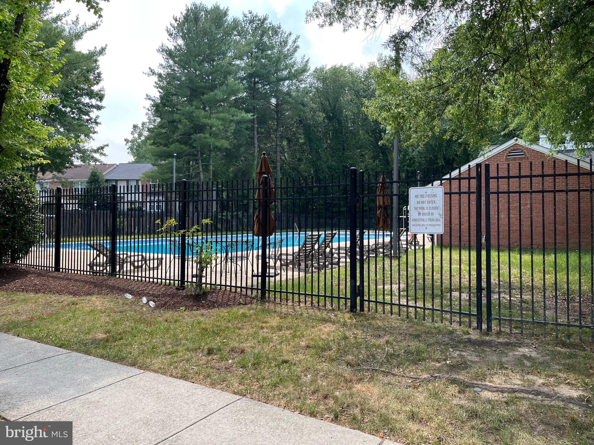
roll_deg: +0.3
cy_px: 222
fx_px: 446
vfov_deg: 53.1
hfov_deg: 67.3
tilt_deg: +0.4
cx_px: 297
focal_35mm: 26
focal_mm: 5.1
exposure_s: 1/680
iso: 50
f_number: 1.6
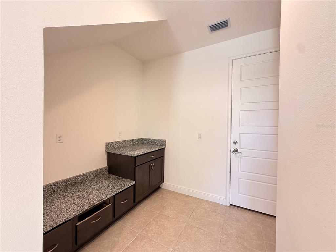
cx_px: 168
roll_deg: -0.8
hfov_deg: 102.1
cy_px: 126
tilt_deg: +0.1
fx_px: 136
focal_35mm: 14
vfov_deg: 85.7
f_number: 2.2
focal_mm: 2.22
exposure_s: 1/60
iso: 250
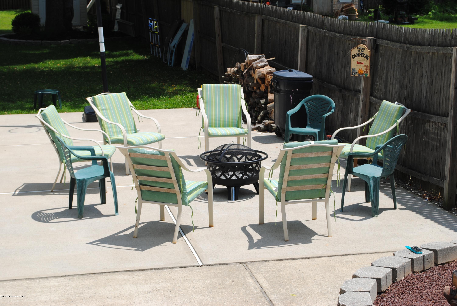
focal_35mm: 72
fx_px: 915
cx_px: 228
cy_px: 153
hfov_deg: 28.0
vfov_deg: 19.0
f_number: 9
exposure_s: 1/320
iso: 100
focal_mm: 48
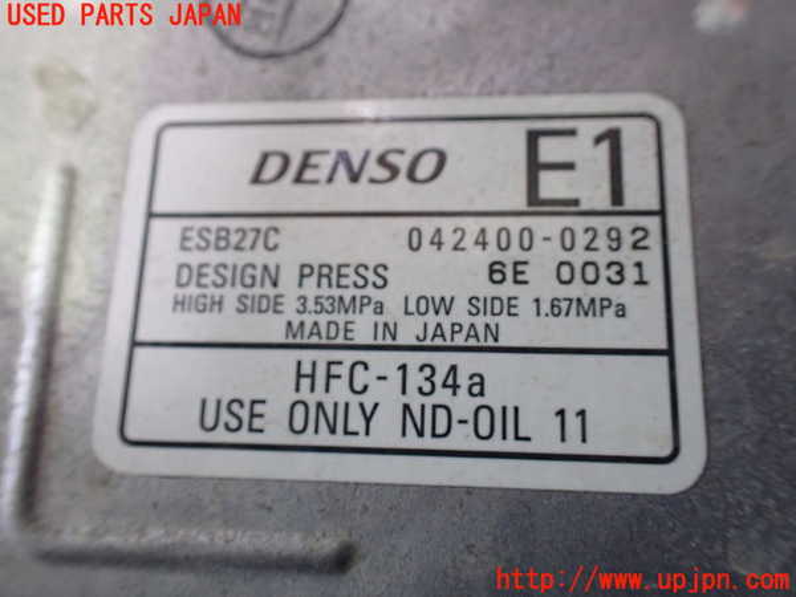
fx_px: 690
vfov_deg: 46.8
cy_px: 298
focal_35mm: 30
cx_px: 398
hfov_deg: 60.0
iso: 800
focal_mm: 5.4
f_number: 2.3
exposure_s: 1/40
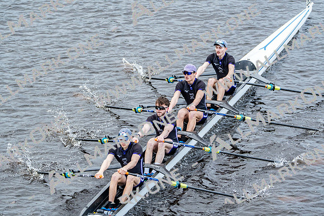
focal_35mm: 277
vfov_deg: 5.0
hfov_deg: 7.4
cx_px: 162
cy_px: 108
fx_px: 2493
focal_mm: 277
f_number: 5.6
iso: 1600
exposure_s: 1/1250
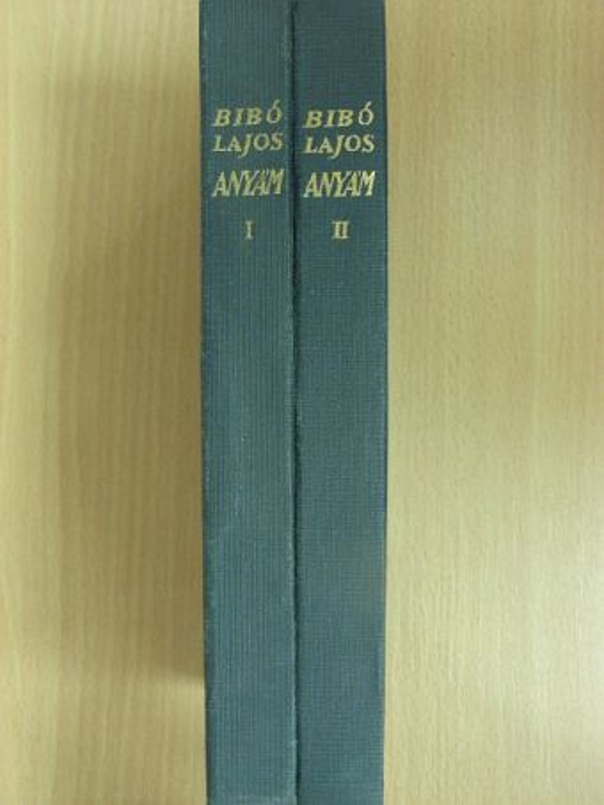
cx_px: 302
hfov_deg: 30.3
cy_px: 402
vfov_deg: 39.6
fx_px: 1116
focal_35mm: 48
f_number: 3.5
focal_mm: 8
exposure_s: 1/8
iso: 237
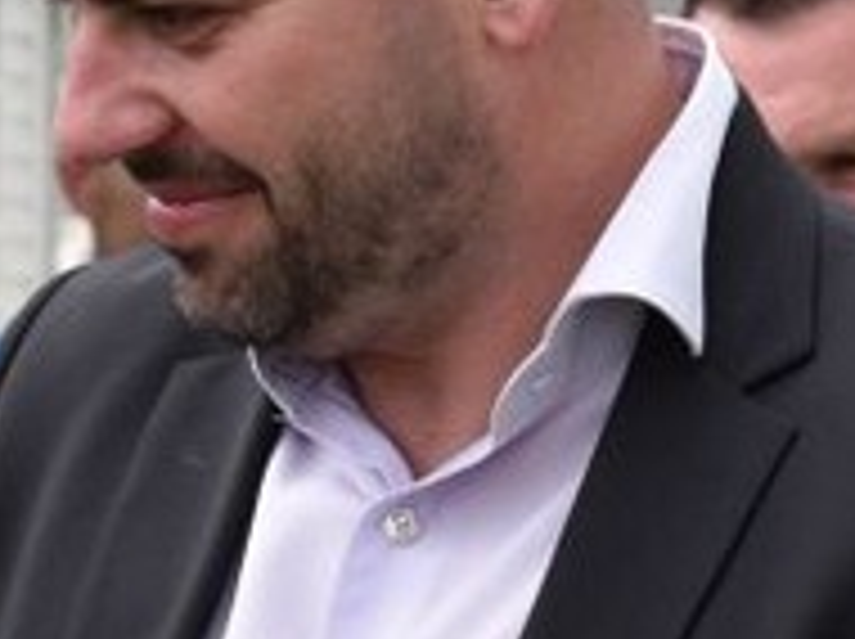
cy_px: 981
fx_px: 9892
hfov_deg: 4.9
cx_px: 16
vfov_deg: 3.7
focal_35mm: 401
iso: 200
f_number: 9
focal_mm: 66
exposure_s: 1/320
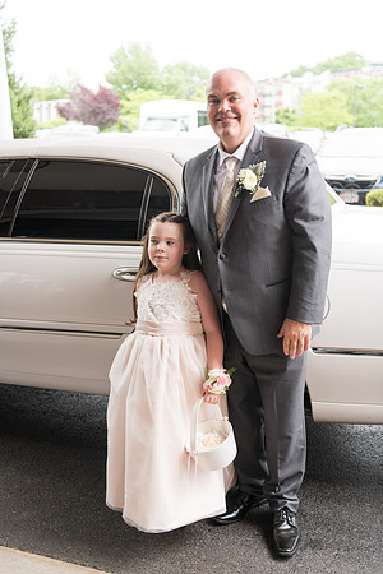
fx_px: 638
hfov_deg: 33.4
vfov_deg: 48.5
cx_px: 192
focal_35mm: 40
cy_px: 287
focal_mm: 40
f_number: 2.8
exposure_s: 1/125
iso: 64
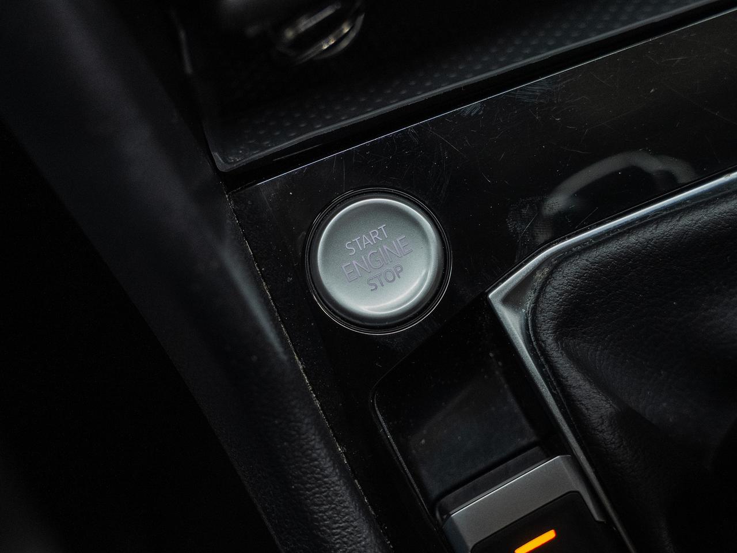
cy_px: 251
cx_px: 363
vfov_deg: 22.0
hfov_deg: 29.0
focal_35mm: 67
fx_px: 1424
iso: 1000
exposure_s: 1/60
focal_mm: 49.5
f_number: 4
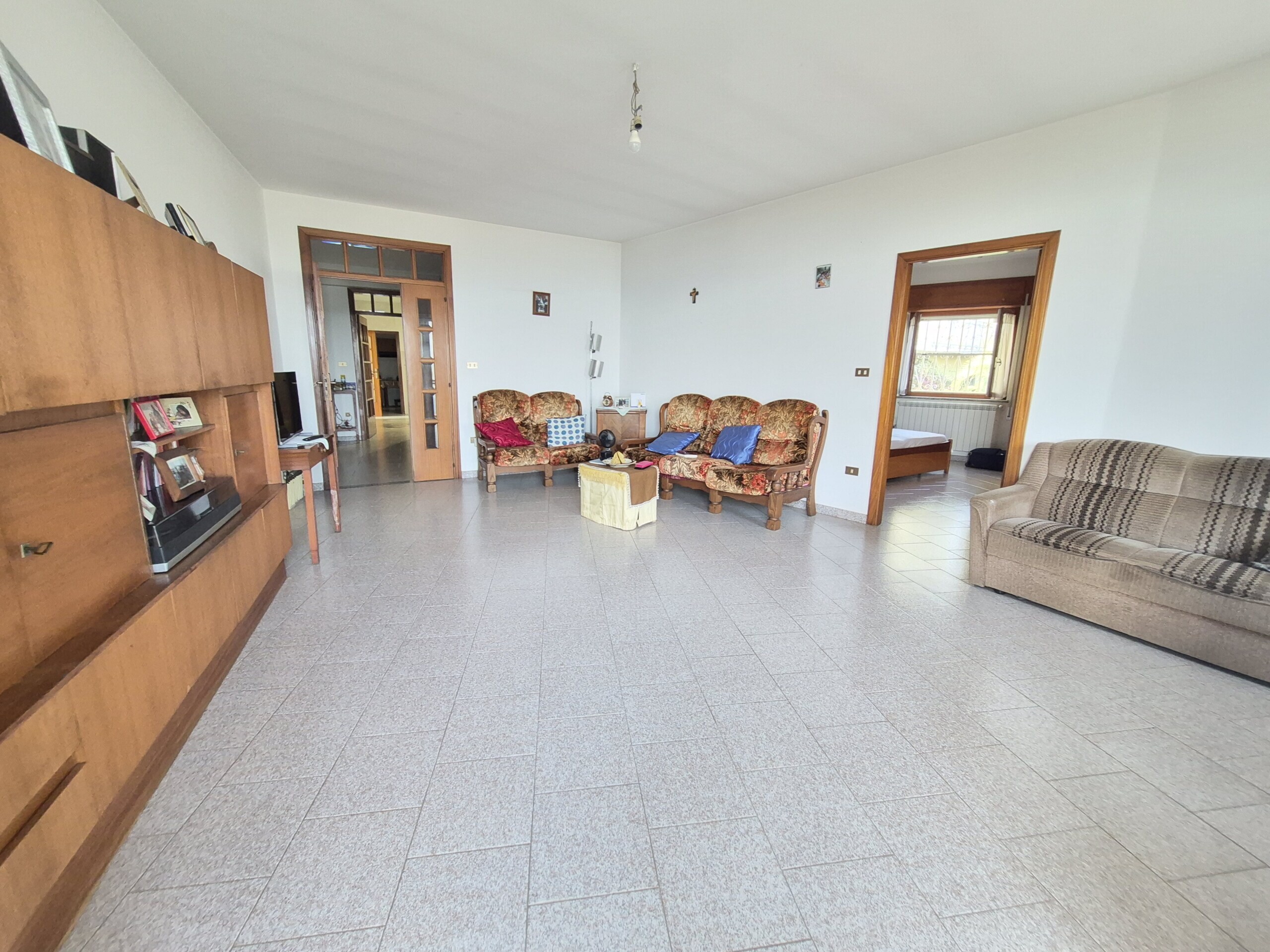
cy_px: 476
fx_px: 477
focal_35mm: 13
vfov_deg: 89.9
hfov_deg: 106.2
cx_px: 635
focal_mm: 1.74
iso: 640
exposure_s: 1/50
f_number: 2.2
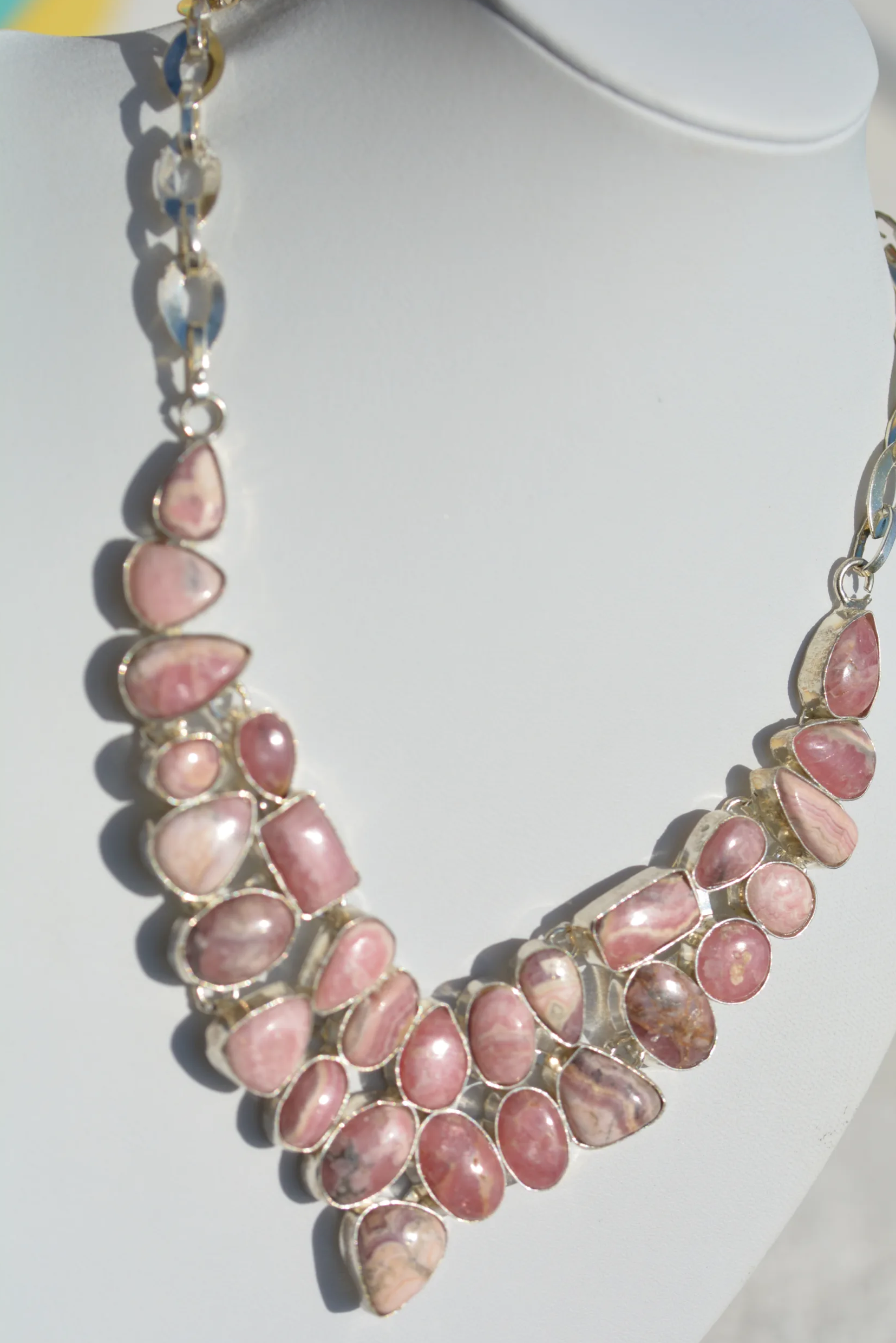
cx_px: 459
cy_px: 690
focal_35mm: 163
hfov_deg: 8.5
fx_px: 6064
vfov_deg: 12.6
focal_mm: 105
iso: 400
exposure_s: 1/4000
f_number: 6.3
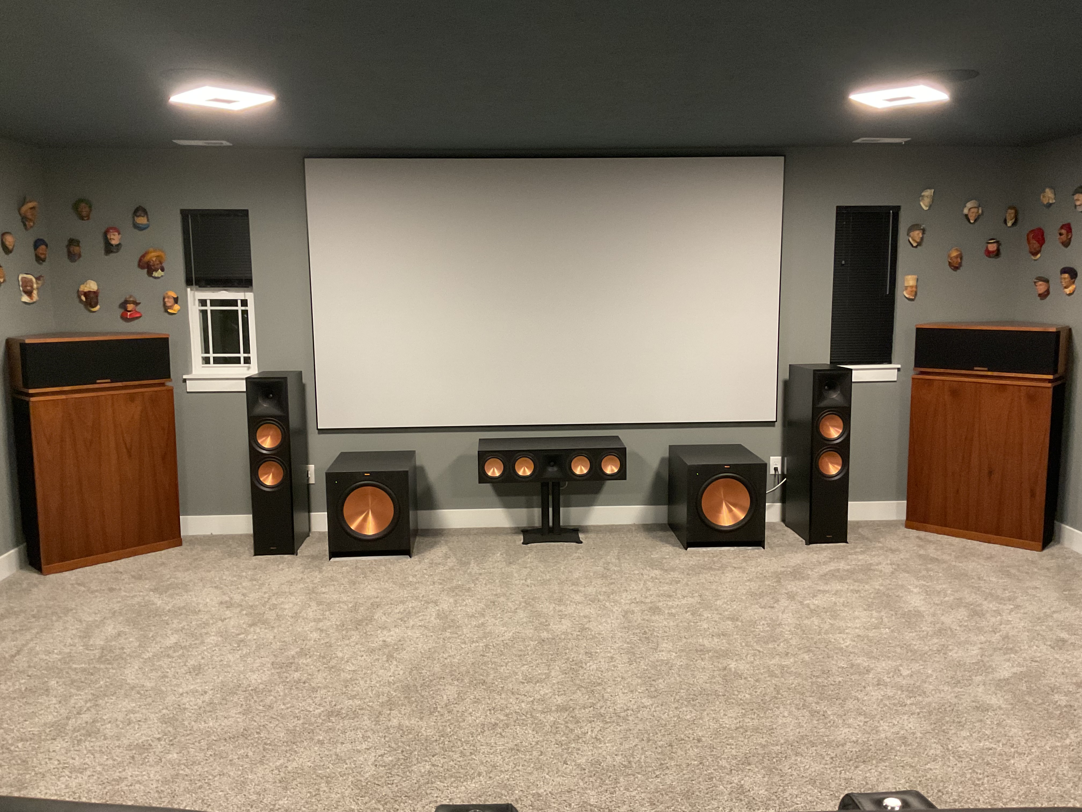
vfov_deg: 48.2
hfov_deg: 61.7
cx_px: 541
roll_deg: +0.9
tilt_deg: -8.4
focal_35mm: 29
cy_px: 406
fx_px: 906
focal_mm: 3
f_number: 1.8
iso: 320
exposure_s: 1/30
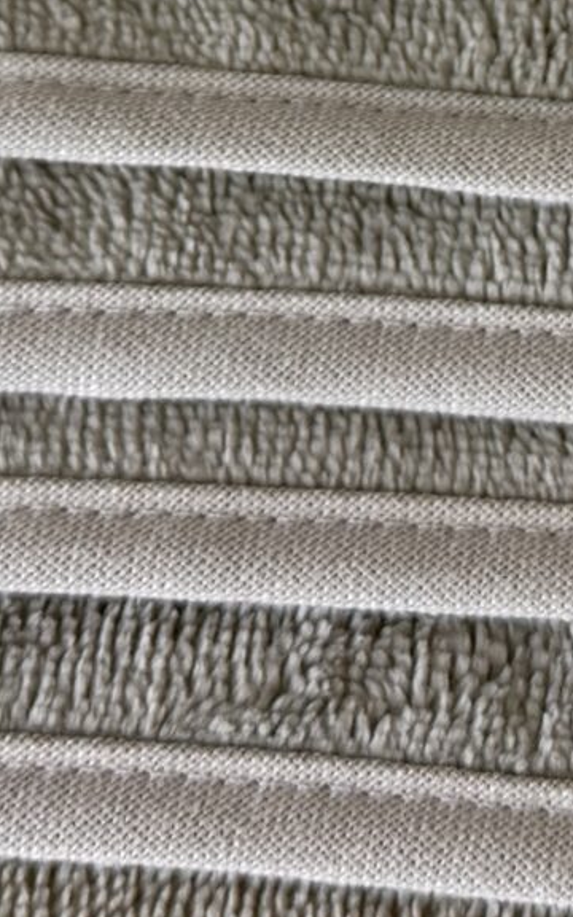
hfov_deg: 11.5
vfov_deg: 17.1
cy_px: -361
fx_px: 2823
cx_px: 457
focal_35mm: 113
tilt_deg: -60.6
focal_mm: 6.76
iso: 200
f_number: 1.78
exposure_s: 1/50
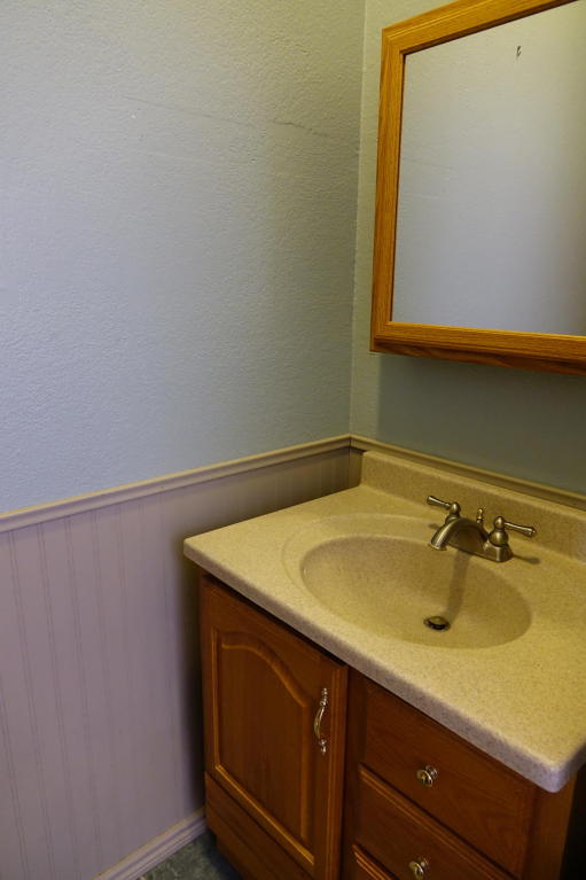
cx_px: 293
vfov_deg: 73.8
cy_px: 440
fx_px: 586
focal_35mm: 24
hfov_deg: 53.1
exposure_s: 1/30
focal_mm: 8.81
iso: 640
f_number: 2.8
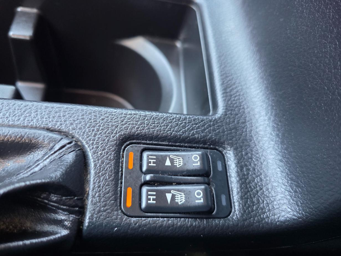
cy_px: 132
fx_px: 236
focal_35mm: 24
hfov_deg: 71.6
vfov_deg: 56.8
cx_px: 164
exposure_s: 1/120
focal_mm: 6.3
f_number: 1.7
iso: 500
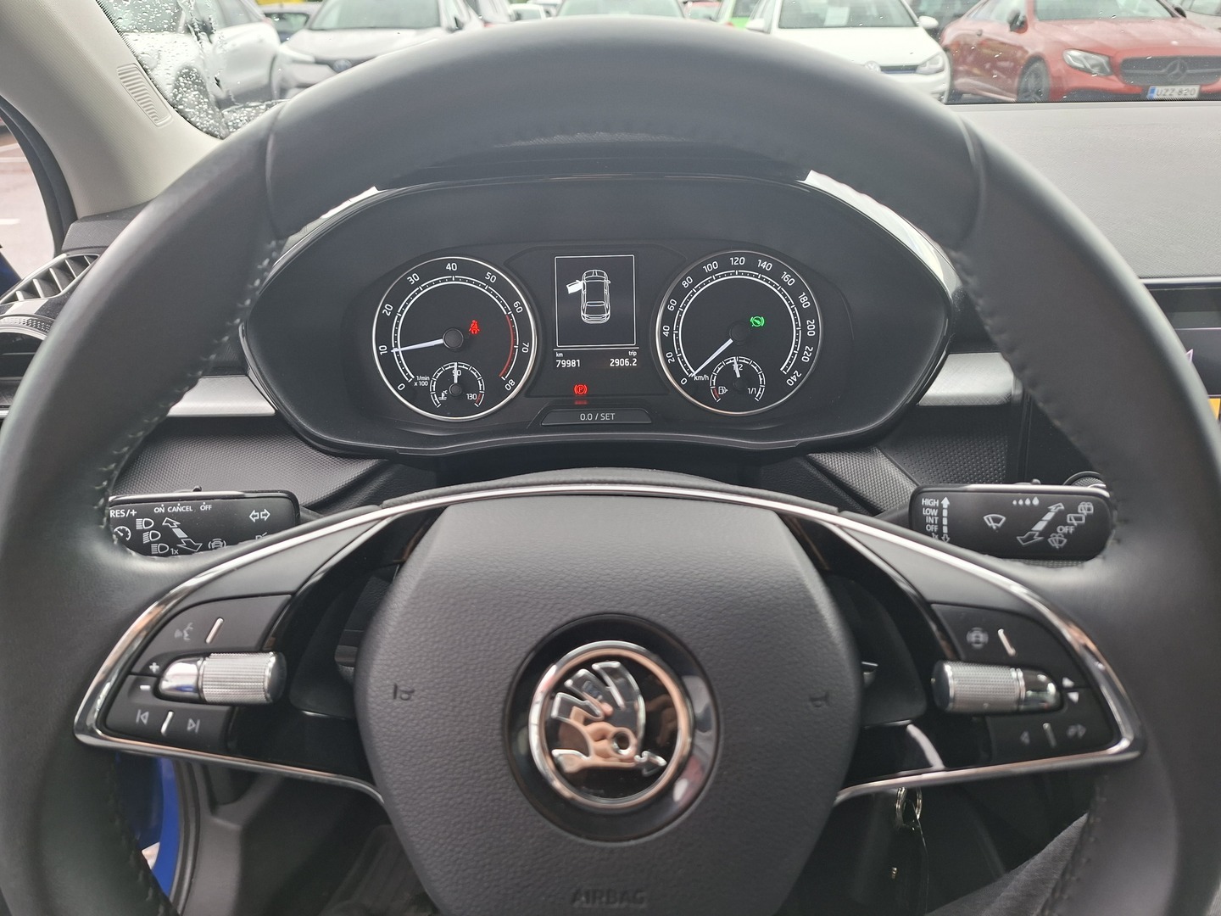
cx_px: 610
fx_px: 811
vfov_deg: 58.9
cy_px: 458
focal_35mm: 23
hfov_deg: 73.9
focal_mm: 5.54
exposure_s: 1/100
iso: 40
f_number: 1.8
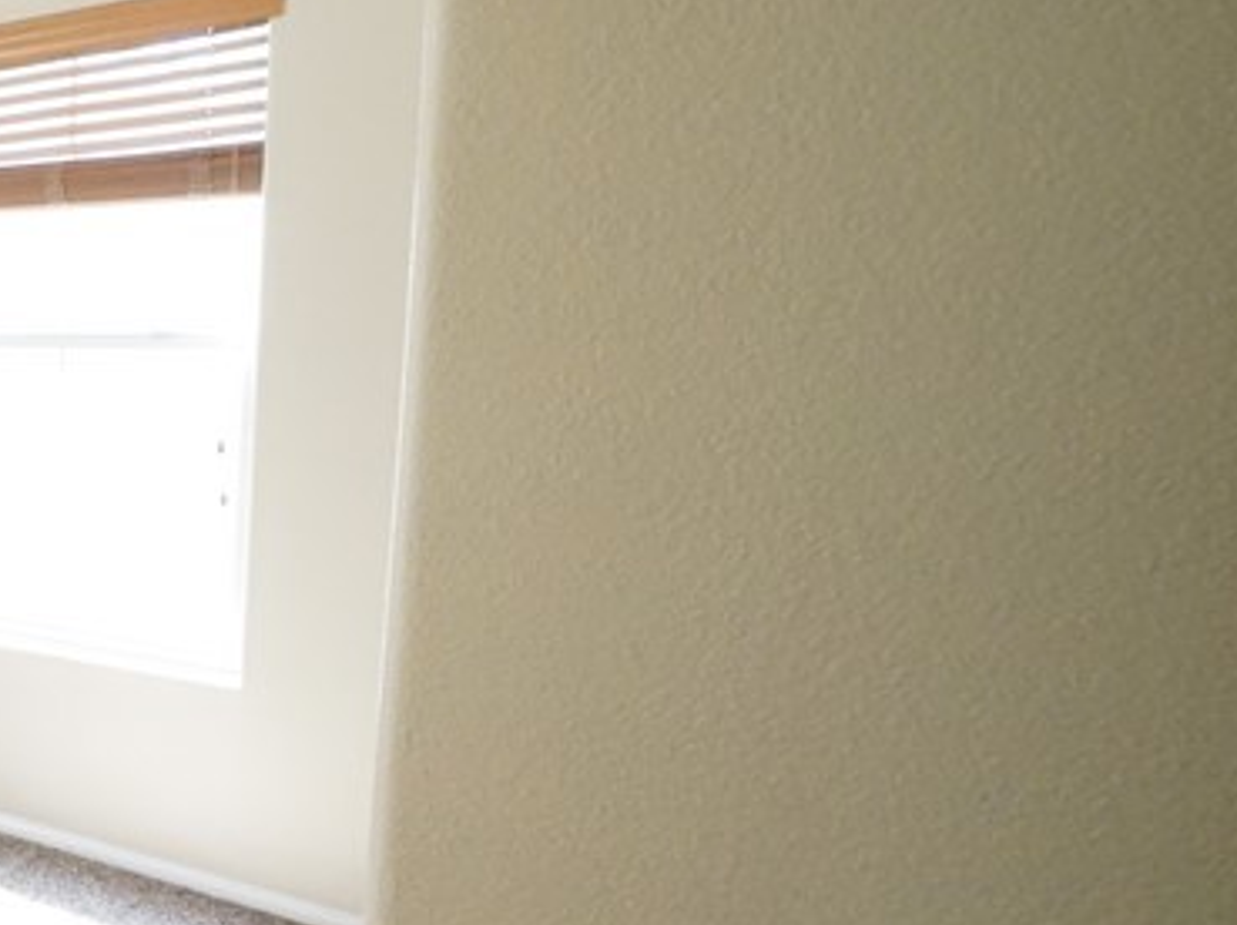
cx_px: -513
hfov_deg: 32.3
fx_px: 1214
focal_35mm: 34
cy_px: 486
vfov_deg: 41.7
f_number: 10
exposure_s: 1/125
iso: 6400
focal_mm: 12
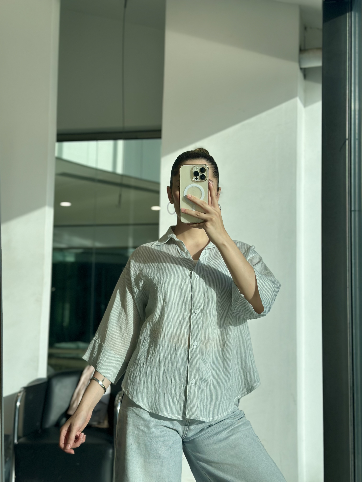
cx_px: 181
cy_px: 241
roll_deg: -1.9
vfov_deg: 39.7
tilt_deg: -15.7
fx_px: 669
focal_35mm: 48
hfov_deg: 30.3
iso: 80
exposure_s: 1/1721
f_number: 1.78
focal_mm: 6.86
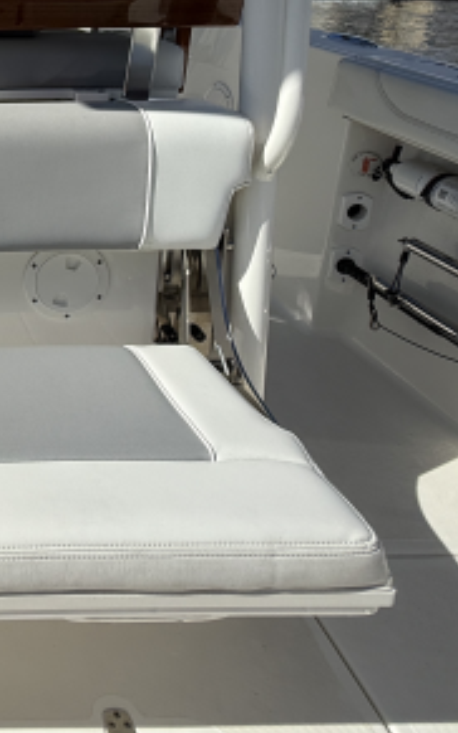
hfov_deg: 30.2
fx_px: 679
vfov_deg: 52.6
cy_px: 136
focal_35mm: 34
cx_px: -127
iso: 50
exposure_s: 1/4149
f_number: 2.2
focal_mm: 2.22
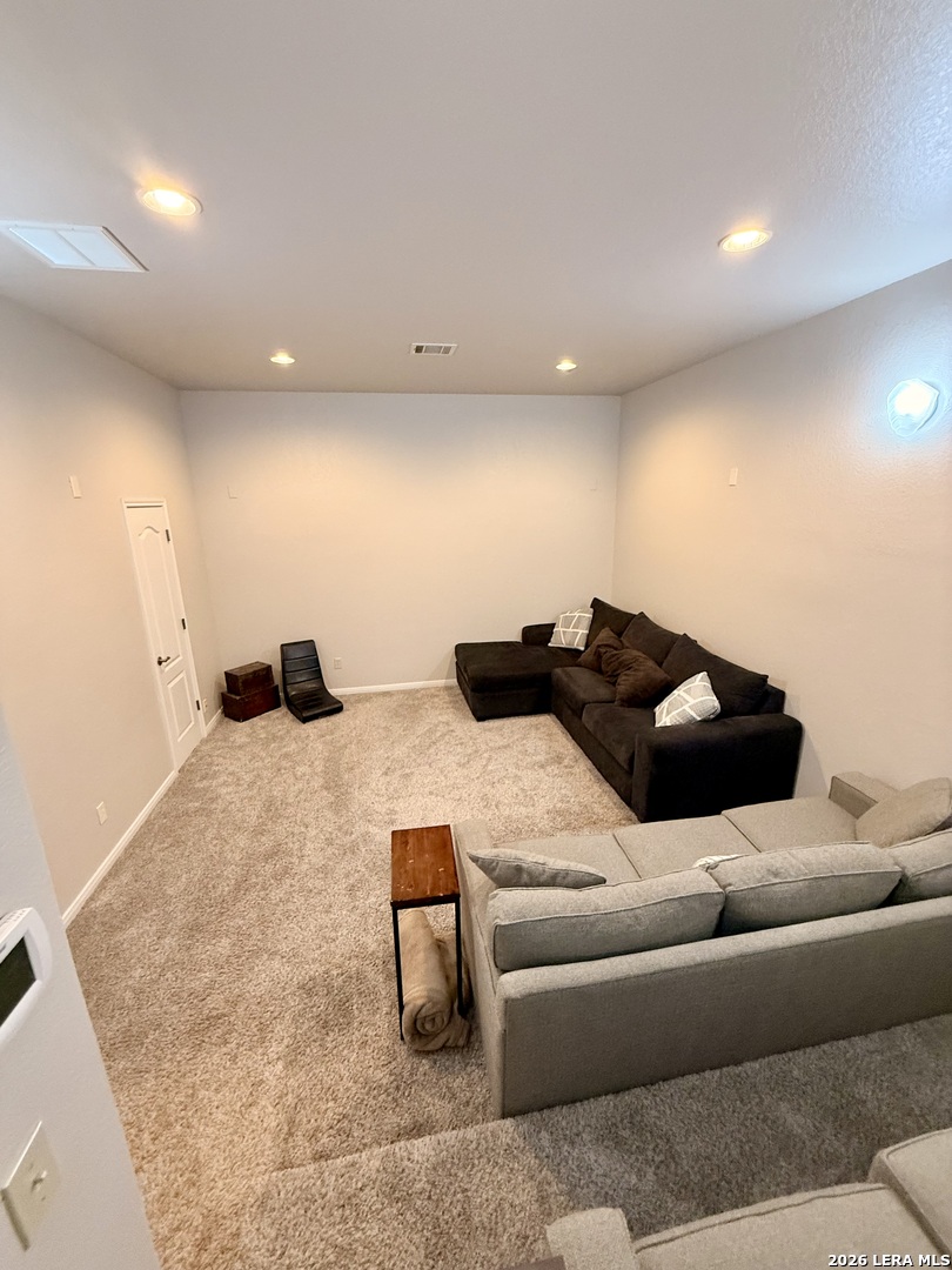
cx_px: 476
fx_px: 513
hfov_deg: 85.7
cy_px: 635
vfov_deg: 102.1
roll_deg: +1.3
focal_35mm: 14
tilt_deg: -13.5
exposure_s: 1/60
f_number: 2.2
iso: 500
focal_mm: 2.22
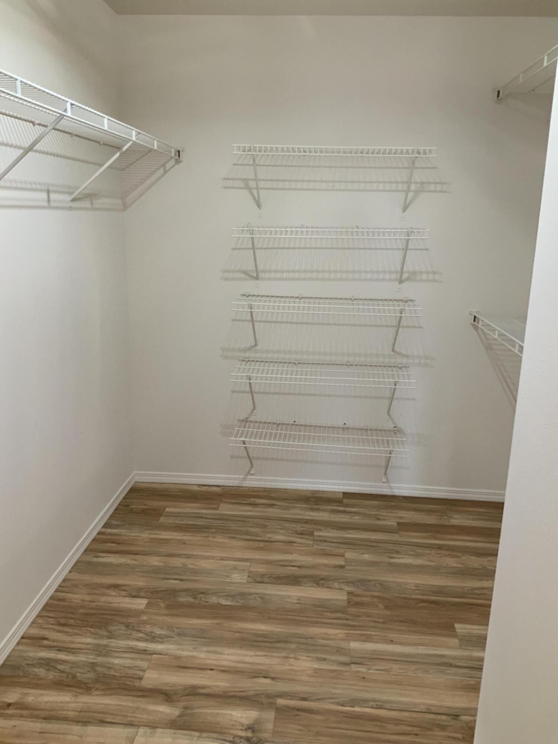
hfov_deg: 48.2
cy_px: 372
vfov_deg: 61.7
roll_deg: -1.2
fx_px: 623
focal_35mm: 29
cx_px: 279
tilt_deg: -12.8
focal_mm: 3
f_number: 1.8
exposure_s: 1/60
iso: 125
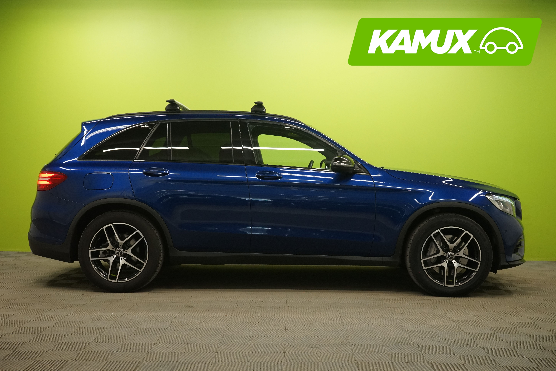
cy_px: 186
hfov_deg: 46.4
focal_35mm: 42
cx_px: 278
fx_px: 649
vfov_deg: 31.9
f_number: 9
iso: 2500
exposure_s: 1/25
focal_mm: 42
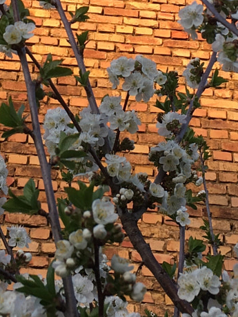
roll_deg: -3.6
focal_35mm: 101
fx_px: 925
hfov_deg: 14.6
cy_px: -13
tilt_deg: +43.0
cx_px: 81
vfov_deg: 18.8
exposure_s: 1/202
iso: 25
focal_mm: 4.15
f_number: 2.2
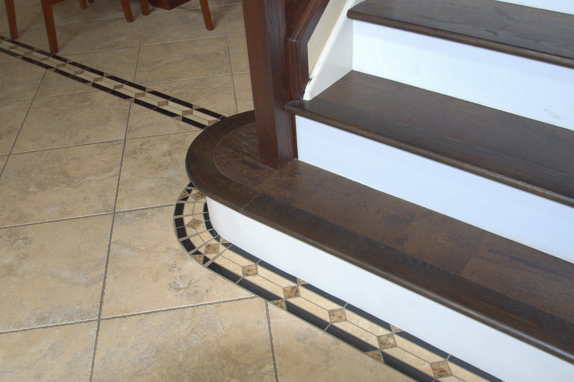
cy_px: 188
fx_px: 590
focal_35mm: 37
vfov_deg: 35.9
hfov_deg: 51.9
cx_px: 294
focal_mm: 24
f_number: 4.5
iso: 1000
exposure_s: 1/60
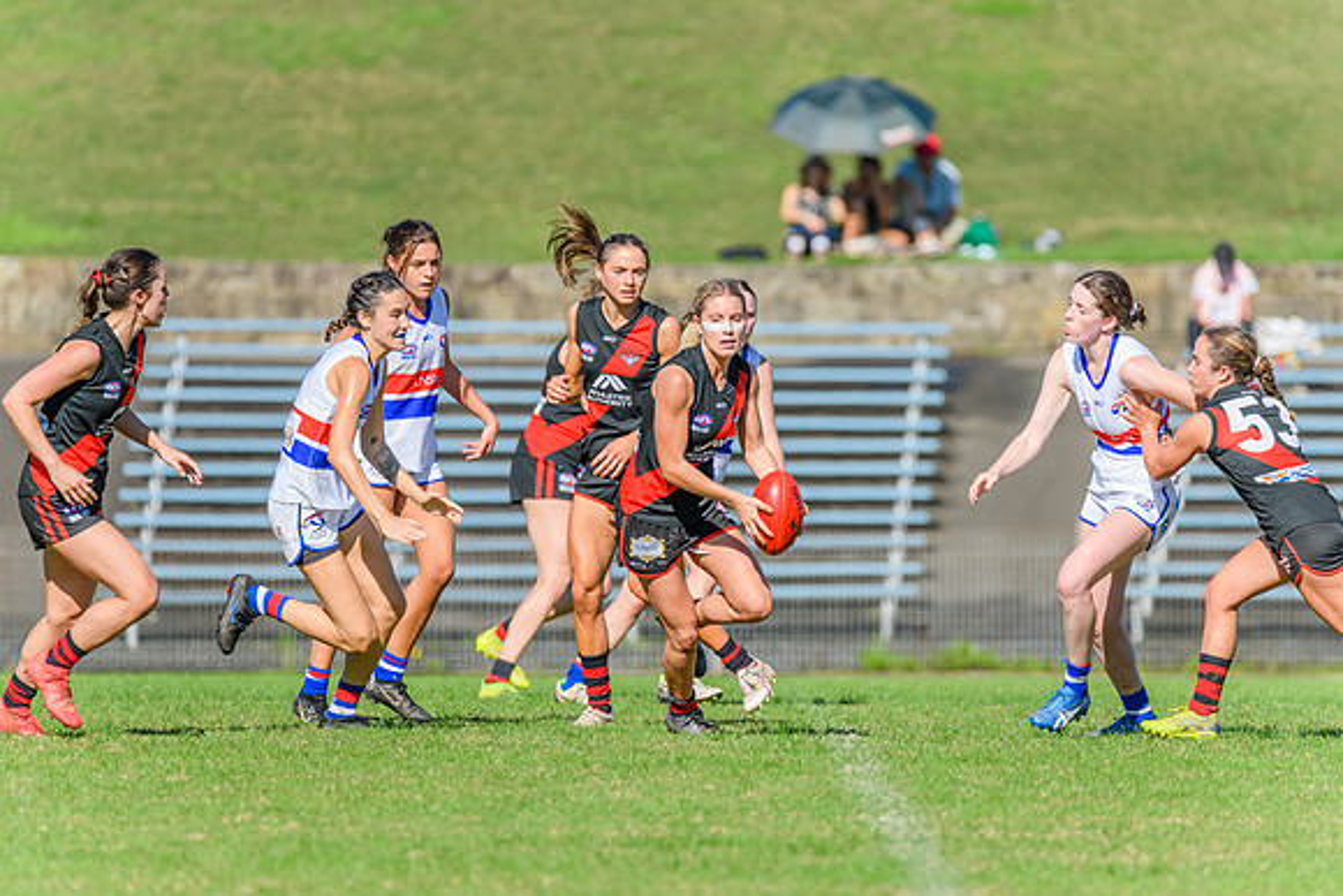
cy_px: 448
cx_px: 672
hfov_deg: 4.0
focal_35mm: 515
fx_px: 19205
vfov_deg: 2.7
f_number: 8
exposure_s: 1/1600
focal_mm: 500
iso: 640
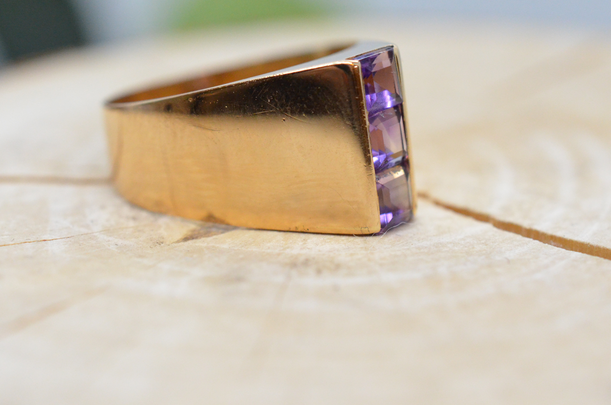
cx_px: 300
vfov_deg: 15.8
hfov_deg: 23.7
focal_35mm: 86
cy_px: 144
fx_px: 1457
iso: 3200
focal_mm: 40
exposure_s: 1/1000
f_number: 6.3
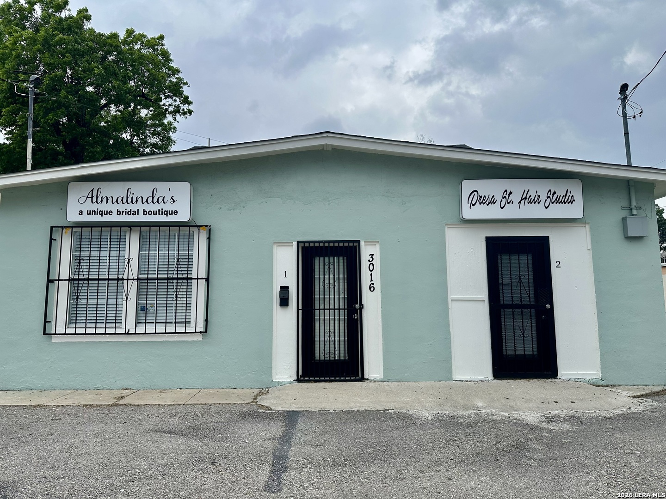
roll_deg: +0.6
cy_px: 250
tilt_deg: +7.5
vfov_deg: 56.8
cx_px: 333
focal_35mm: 24
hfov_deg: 71.6
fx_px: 462
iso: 80
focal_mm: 6.86
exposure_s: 1/5525
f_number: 1.78
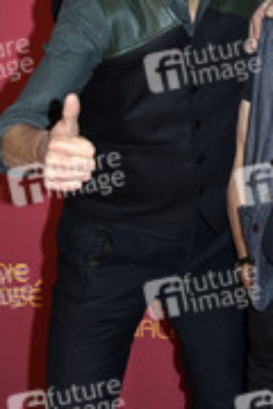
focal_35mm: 105
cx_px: 461
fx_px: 1194
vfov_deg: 19.4
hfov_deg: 12.2
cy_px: 123
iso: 640
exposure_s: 1/250
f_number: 5.6
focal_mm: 42
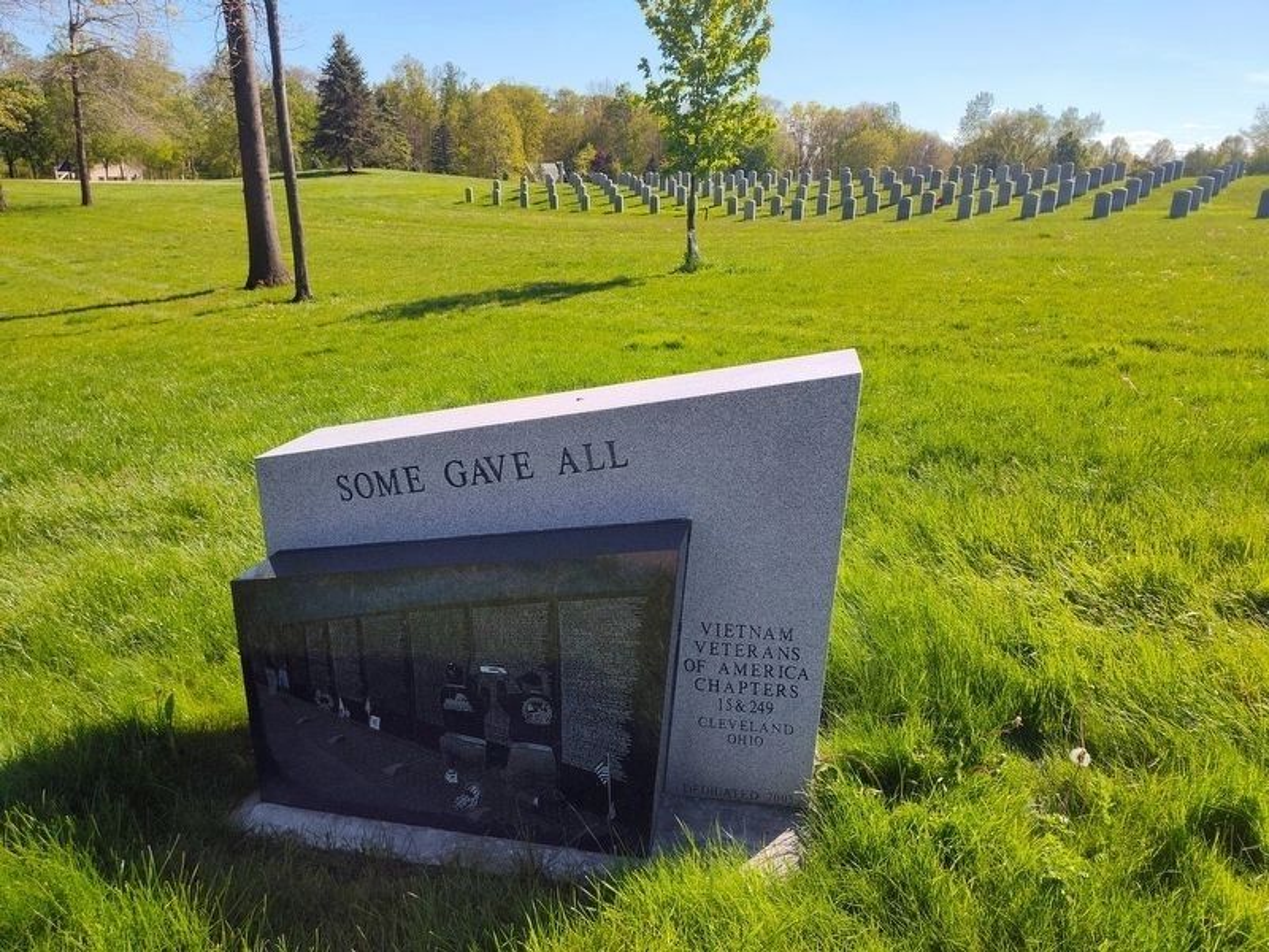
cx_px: 634
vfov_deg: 58.9
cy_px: 476
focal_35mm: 23
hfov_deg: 73.9
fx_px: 843
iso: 100
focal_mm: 5.56
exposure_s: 1/1360
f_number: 1.8
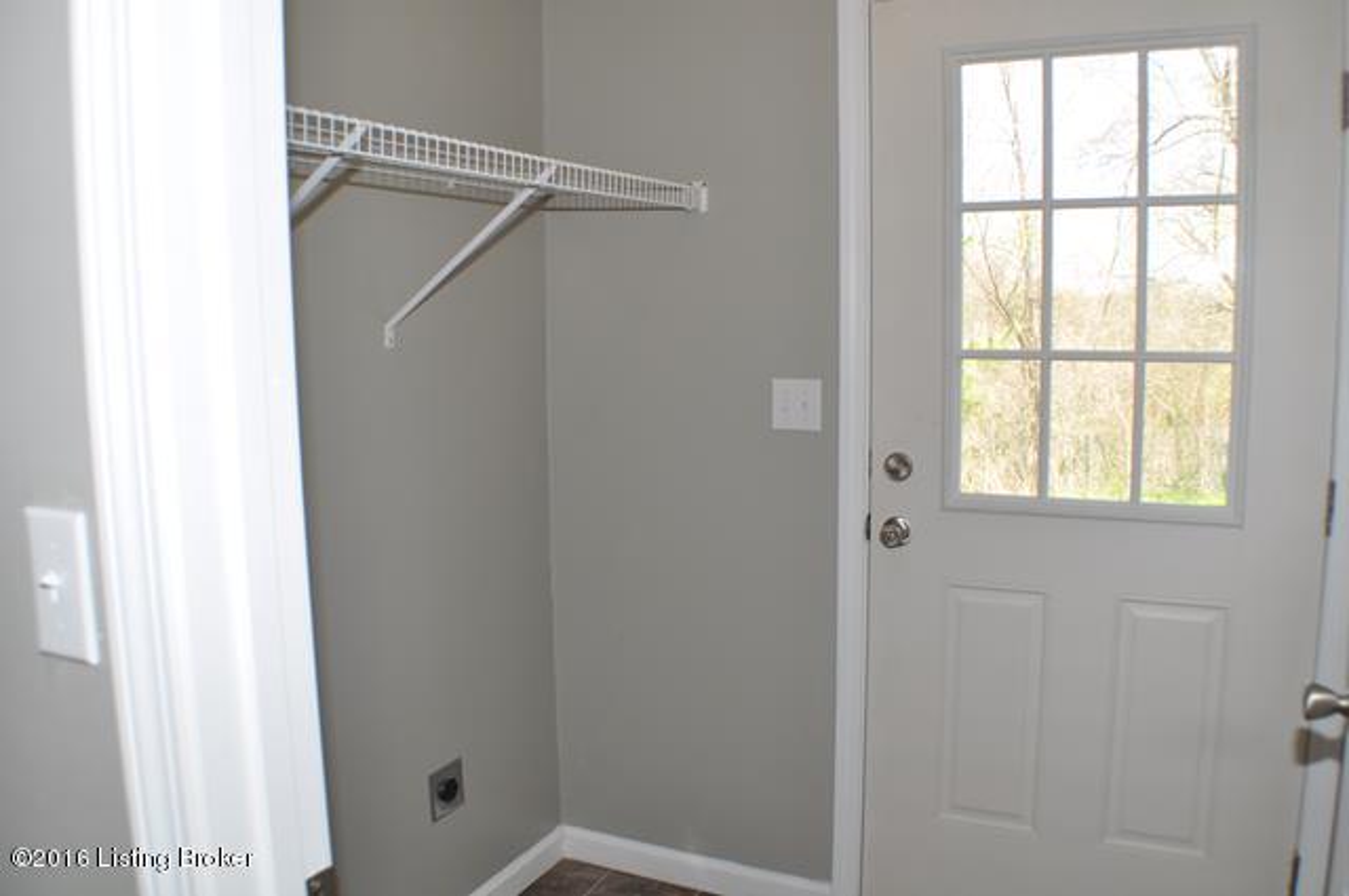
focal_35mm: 36
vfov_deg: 36.8
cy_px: 448
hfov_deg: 53.2
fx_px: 1347
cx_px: 674
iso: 360
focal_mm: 24
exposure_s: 1/125
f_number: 5.6
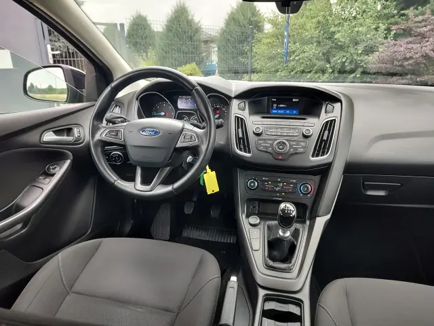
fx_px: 288
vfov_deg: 58.9
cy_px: 163
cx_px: 217
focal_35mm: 23
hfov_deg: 73.9
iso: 149
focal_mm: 5.56
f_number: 1.8
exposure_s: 1/100
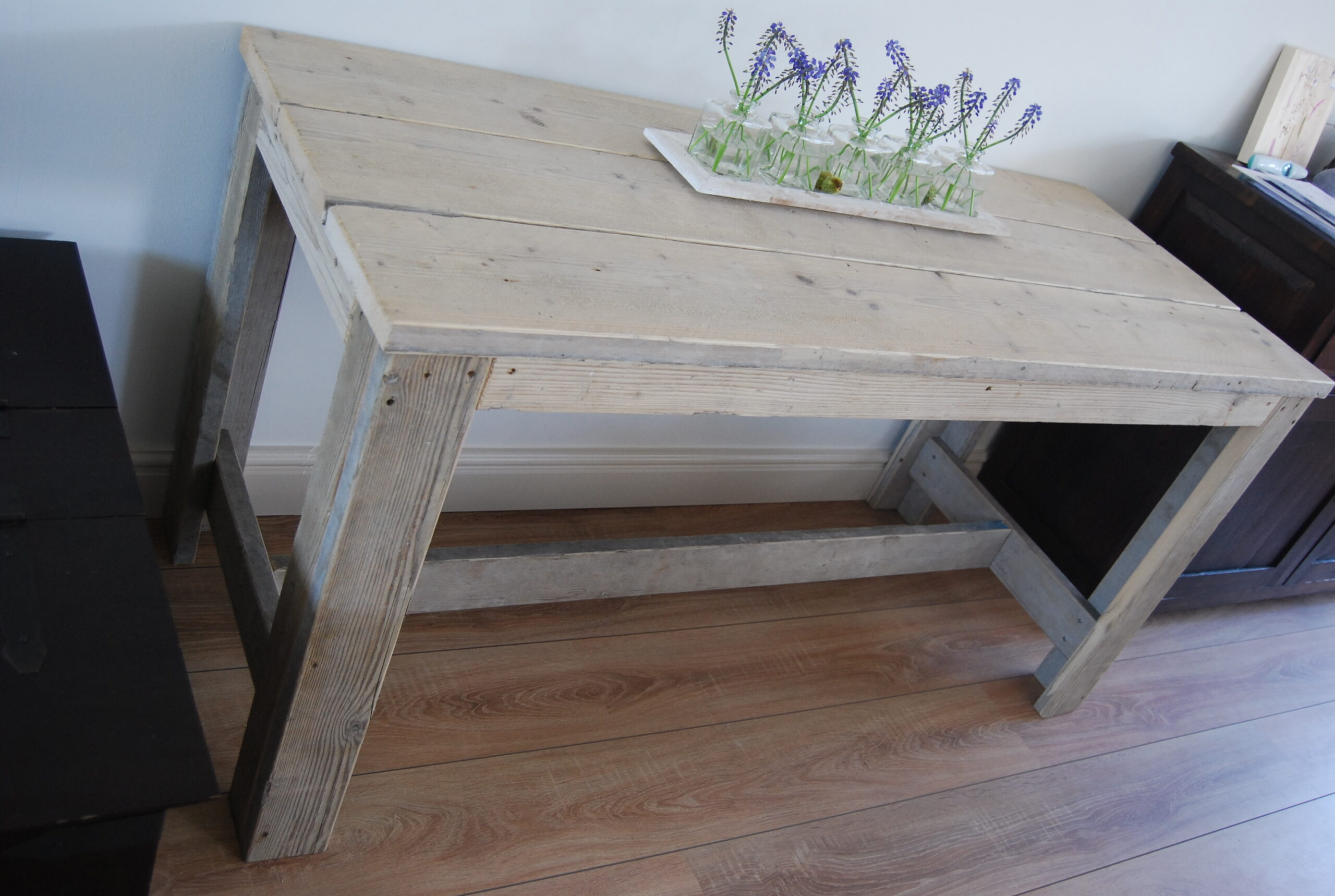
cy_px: 448
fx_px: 1226
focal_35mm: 33
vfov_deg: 40.1
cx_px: 668
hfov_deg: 57.1
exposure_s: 1/30
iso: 500
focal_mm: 22
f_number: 3.8
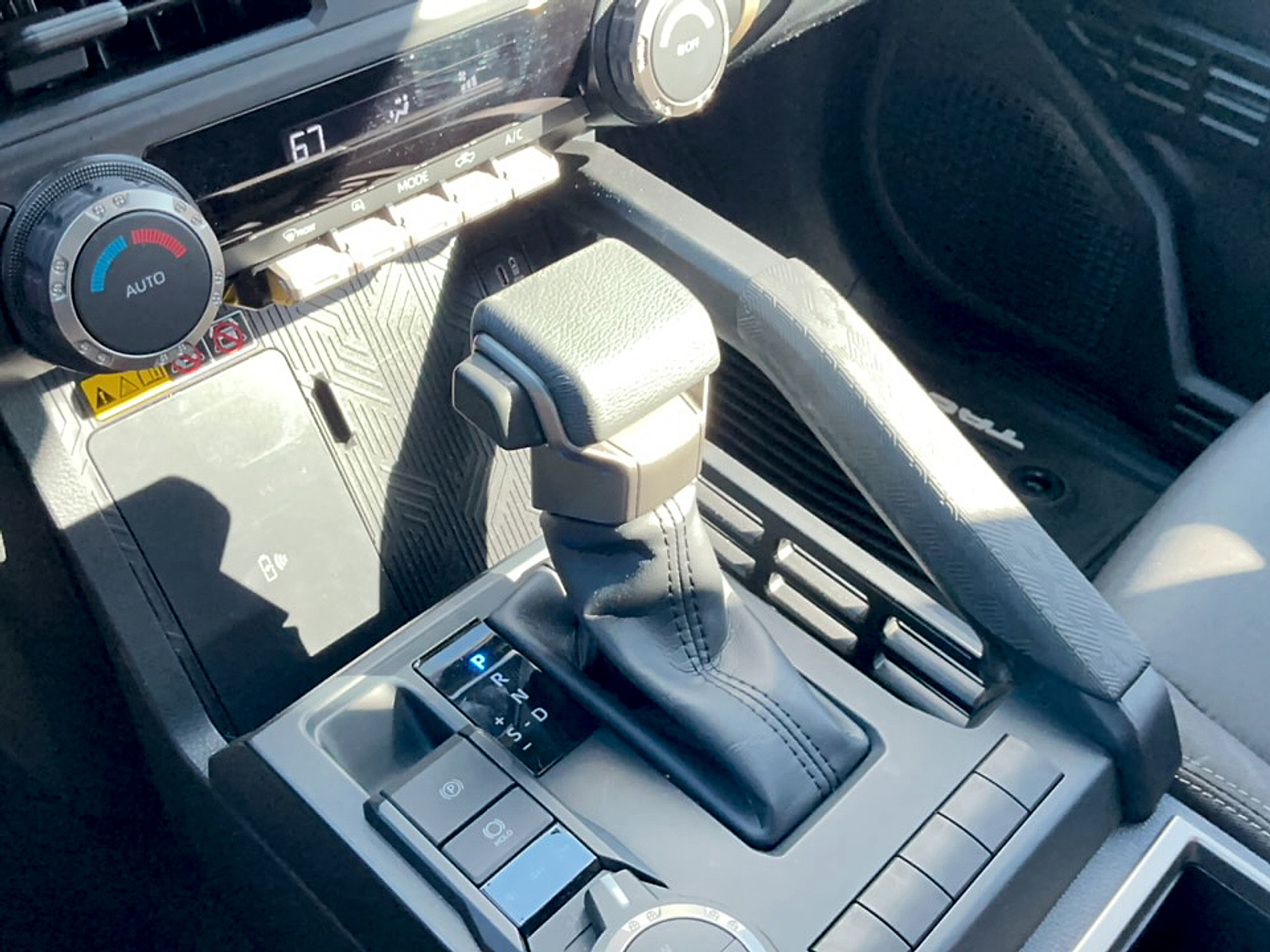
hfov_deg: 60.0
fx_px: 1101
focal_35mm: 30
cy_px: 476
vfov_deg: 46.8
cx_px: 635
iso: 250
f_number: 1.8
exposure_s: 1/60
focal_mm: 3
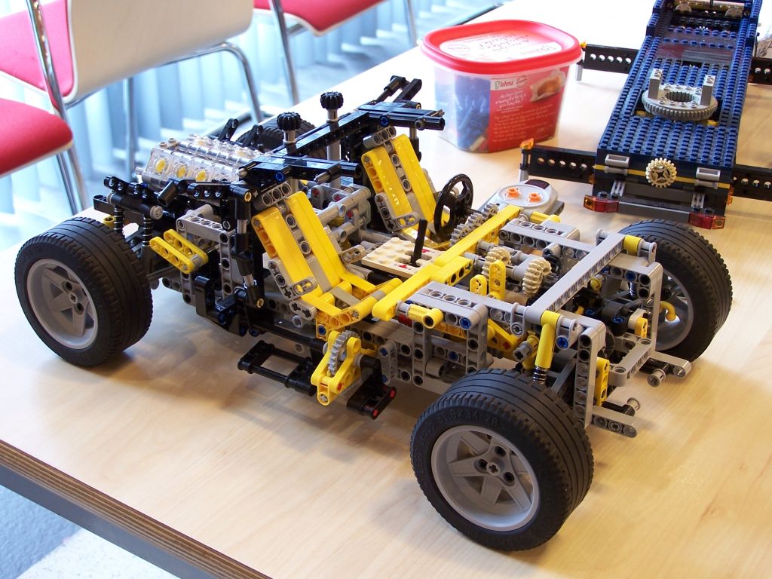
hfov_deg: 32.7
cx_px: 386
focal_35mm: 59
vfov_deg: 24.8
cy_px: 290
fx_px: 1316
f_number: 3.1
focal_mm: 9.8
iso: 80
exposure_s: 1/10
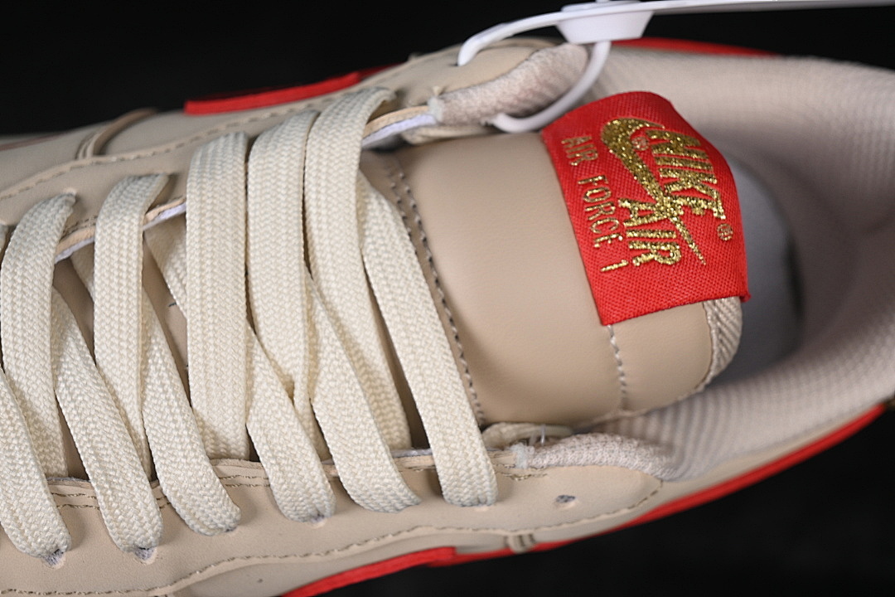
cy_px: 298
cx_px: 448
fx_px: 1864
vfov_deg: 18.2
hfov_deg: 27.0
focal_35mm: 75
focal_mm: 50
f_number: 7.1
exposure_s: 1/80
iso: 160
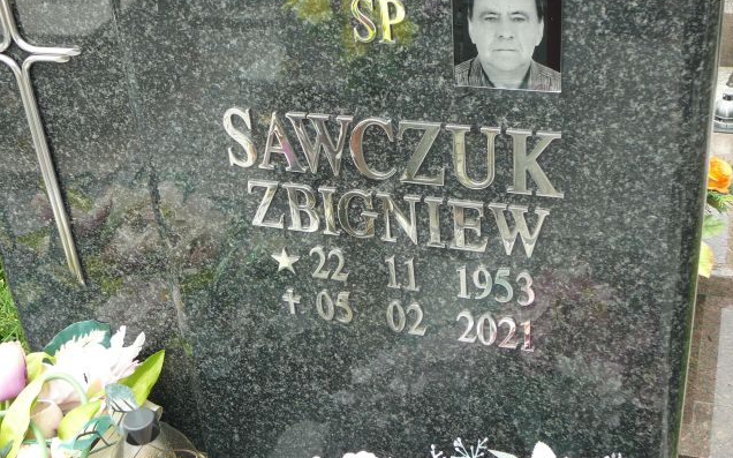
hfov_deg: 41.8
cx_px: 368
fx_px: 959
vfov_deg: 26.8
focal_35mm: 48
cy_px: 190
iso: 80
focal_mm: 6.7
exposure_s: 1/125
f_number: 3.2
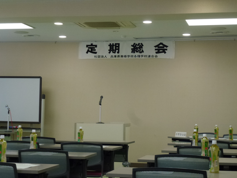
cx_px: 118
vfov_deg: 19.4
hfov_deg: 25.7
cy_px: 89
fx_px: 520
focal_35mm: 76
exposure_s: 1/60
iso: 250
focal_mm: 13.6
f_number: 4.7
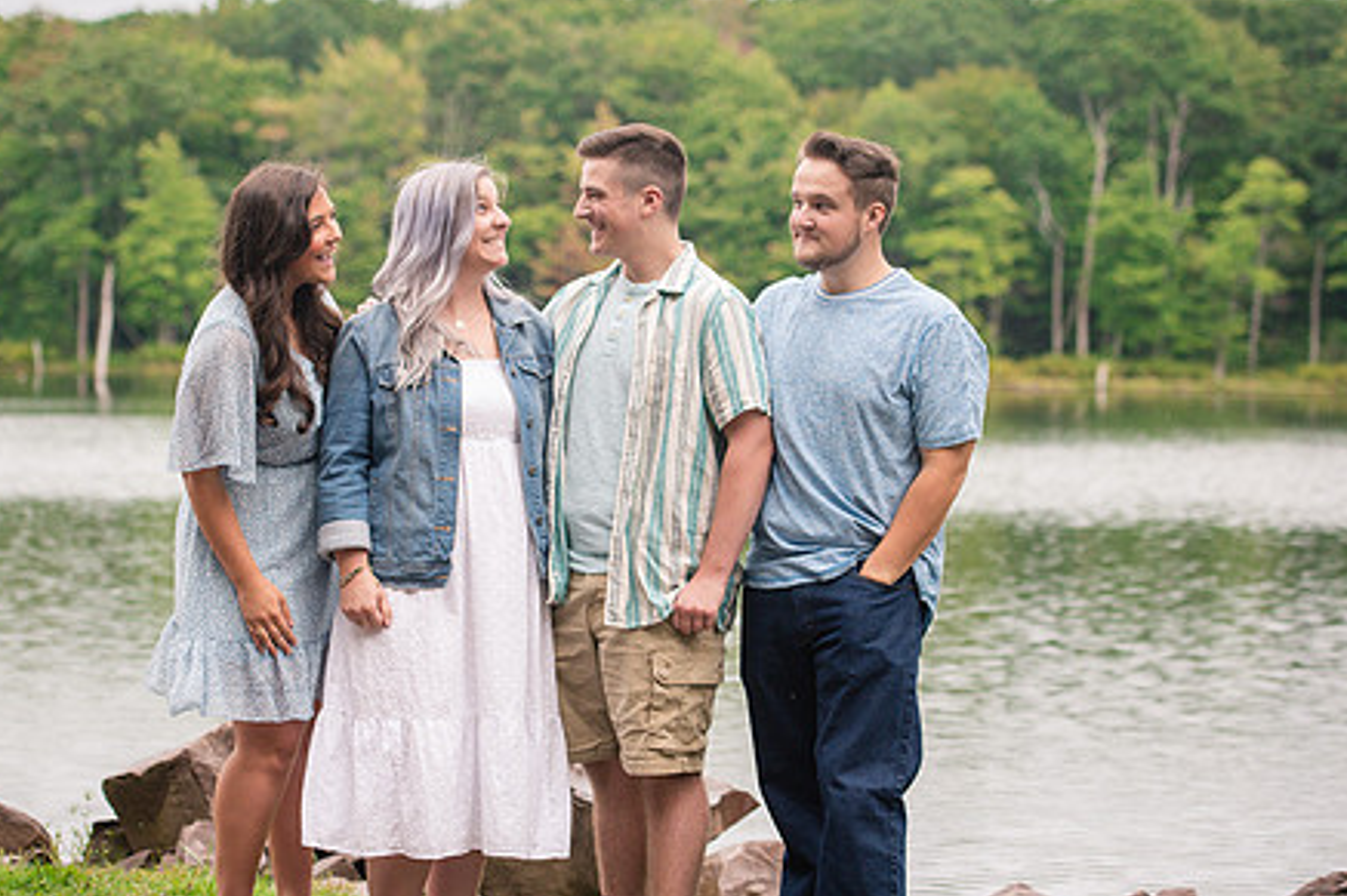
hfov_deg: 20.4
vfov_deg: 13.7
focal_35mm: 100
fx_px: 3740
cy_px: 497
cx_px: 605
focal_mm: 70
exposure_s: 1/1000
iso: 800
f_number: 3.2
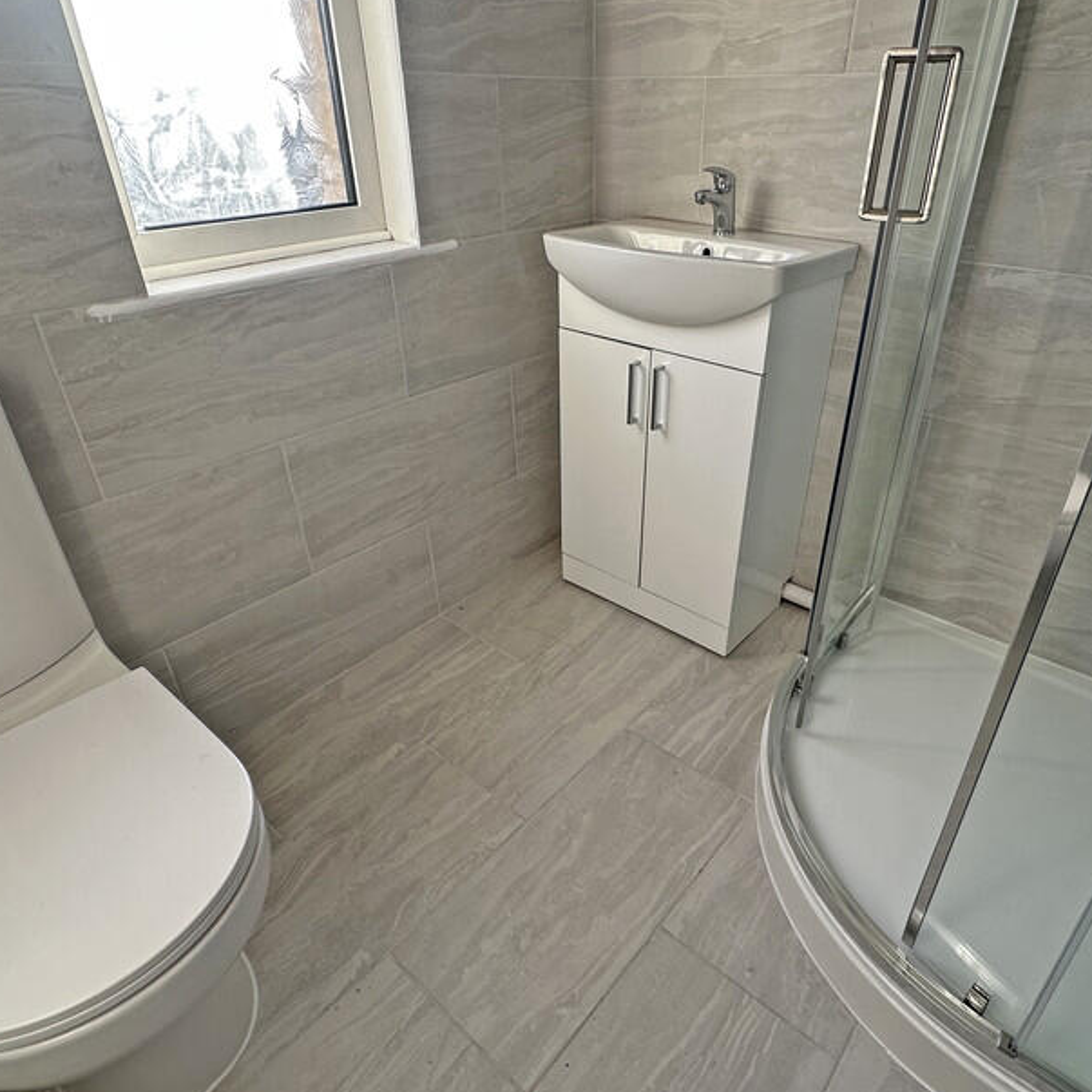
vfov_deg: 72.1
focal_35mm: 21
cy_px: 525
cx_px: 598
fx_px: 749
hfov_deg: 72.0
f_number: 2.2
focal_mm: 2.22
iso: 40
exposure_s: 1/101
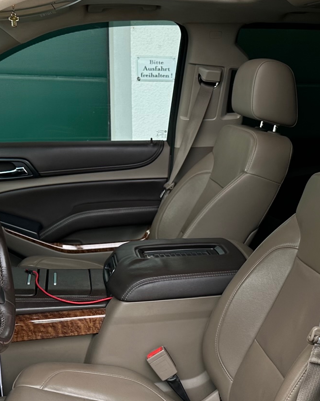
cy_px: 263
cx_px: 207
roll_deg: -1.5
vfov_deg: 32.8
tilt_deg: -16.1
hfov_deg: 26.6
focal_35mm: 57
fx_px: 675
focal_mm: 6.86
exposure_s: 1/153
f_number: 1.78
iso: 64
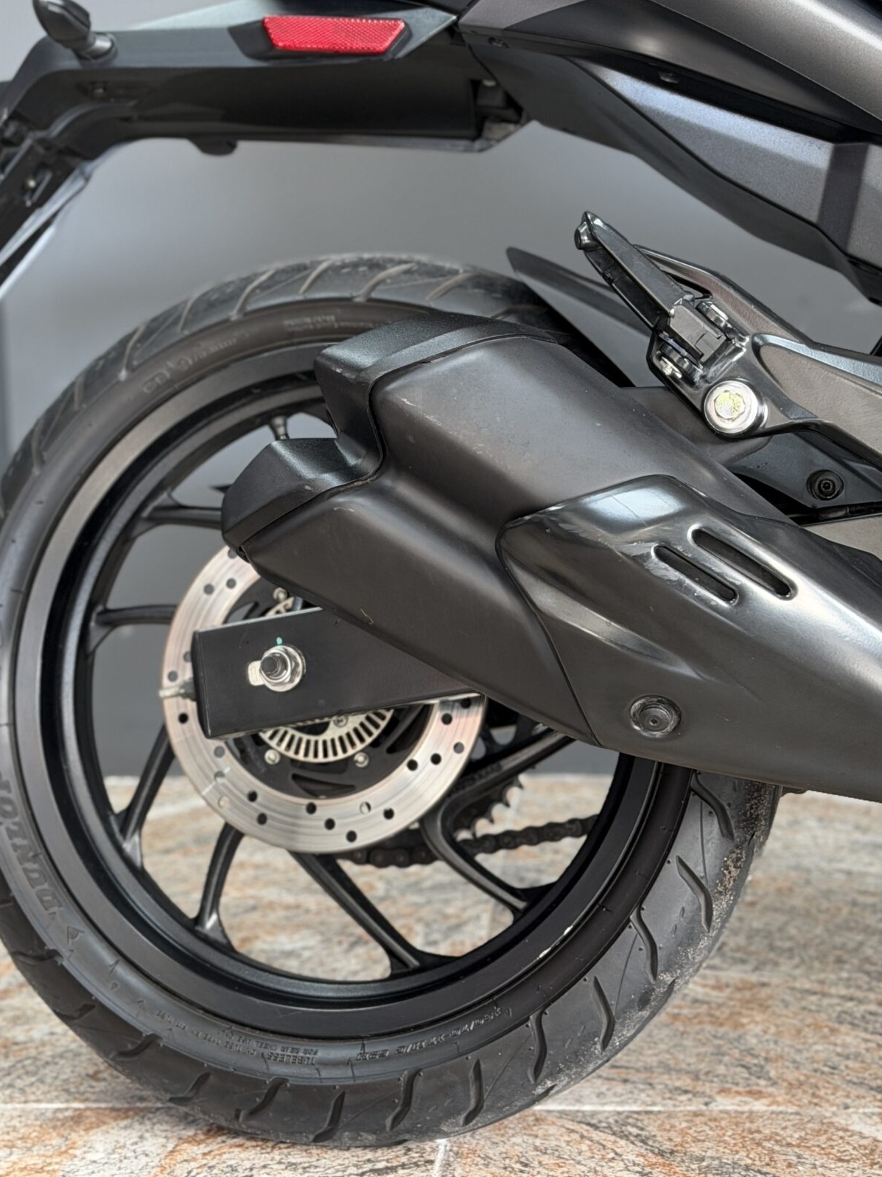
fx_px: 2616
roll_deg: +1.9
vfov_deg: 25.1
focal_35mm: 77
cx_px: 397
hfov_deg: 19.1
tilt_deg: -4.8
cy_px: 344
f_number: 1.78
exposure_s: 1/50
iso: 160
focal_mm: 6.76
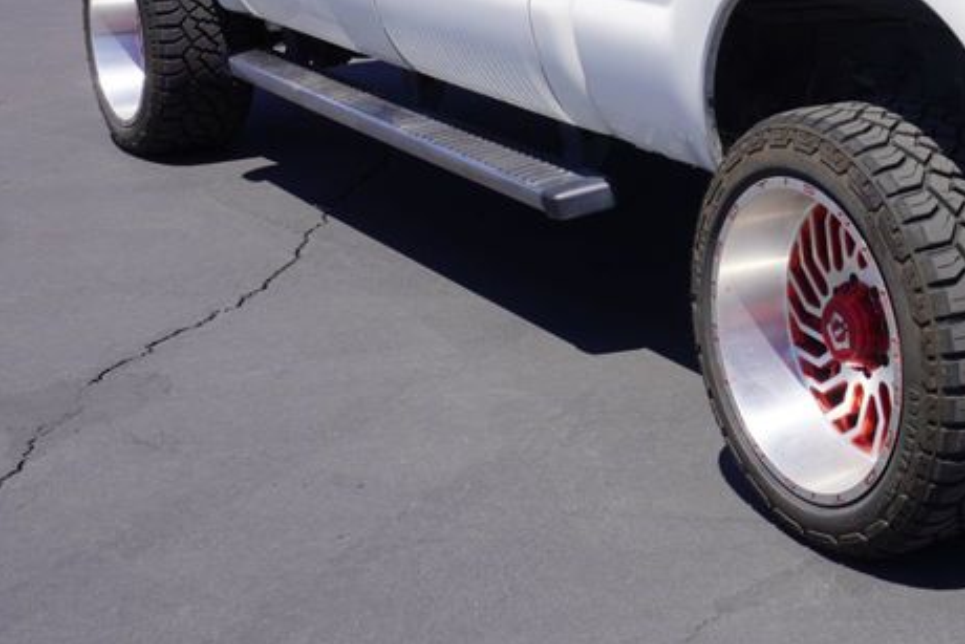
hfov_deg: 26.9
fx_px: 1880
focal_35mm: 70
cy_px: 73
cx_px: 1005
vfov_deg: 19.1
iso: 100
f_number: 10
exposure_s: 1/160
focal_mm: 21
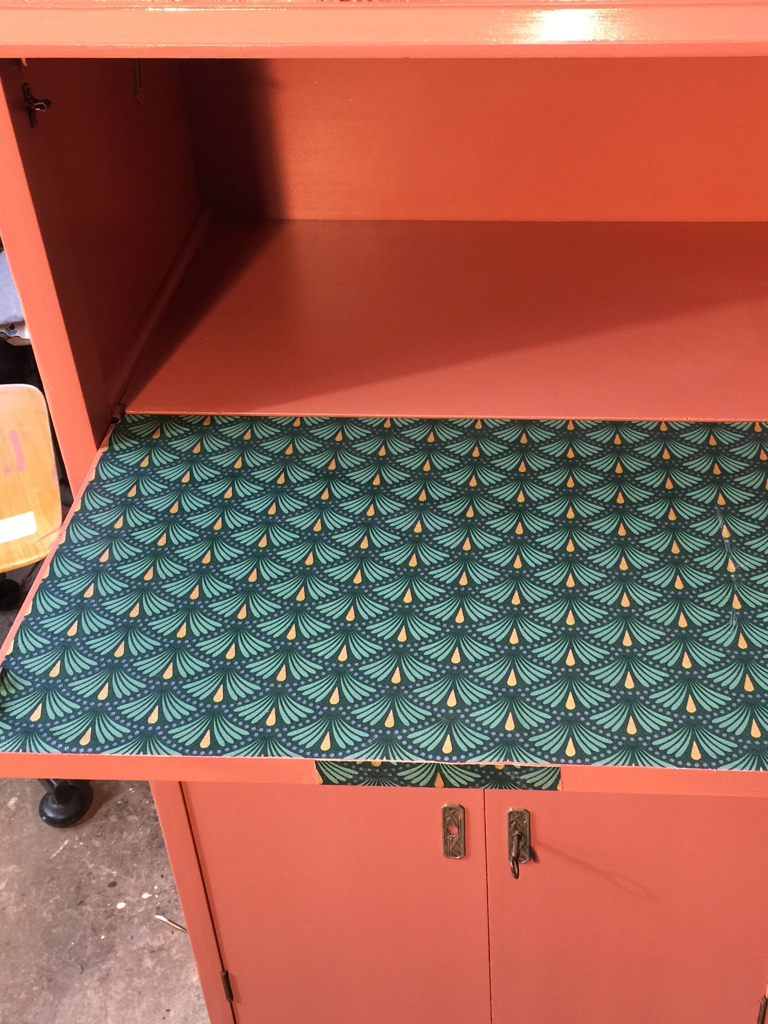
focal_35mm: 42
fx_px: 1243
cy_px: 501
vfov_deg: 44.8
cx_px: 474
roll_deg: -1.3
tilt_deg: -35.8
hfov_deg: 34.2
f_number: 2.2
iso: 40
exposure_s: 1/17
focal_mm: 4.15
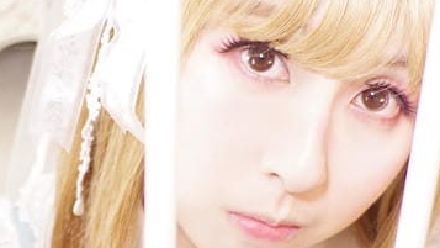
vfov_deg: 11.0
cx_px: 141
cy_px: 259
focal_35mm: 109
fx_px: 1272
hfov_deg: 19.6
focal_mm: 21
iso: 400
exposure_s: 1/80
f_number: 3.2
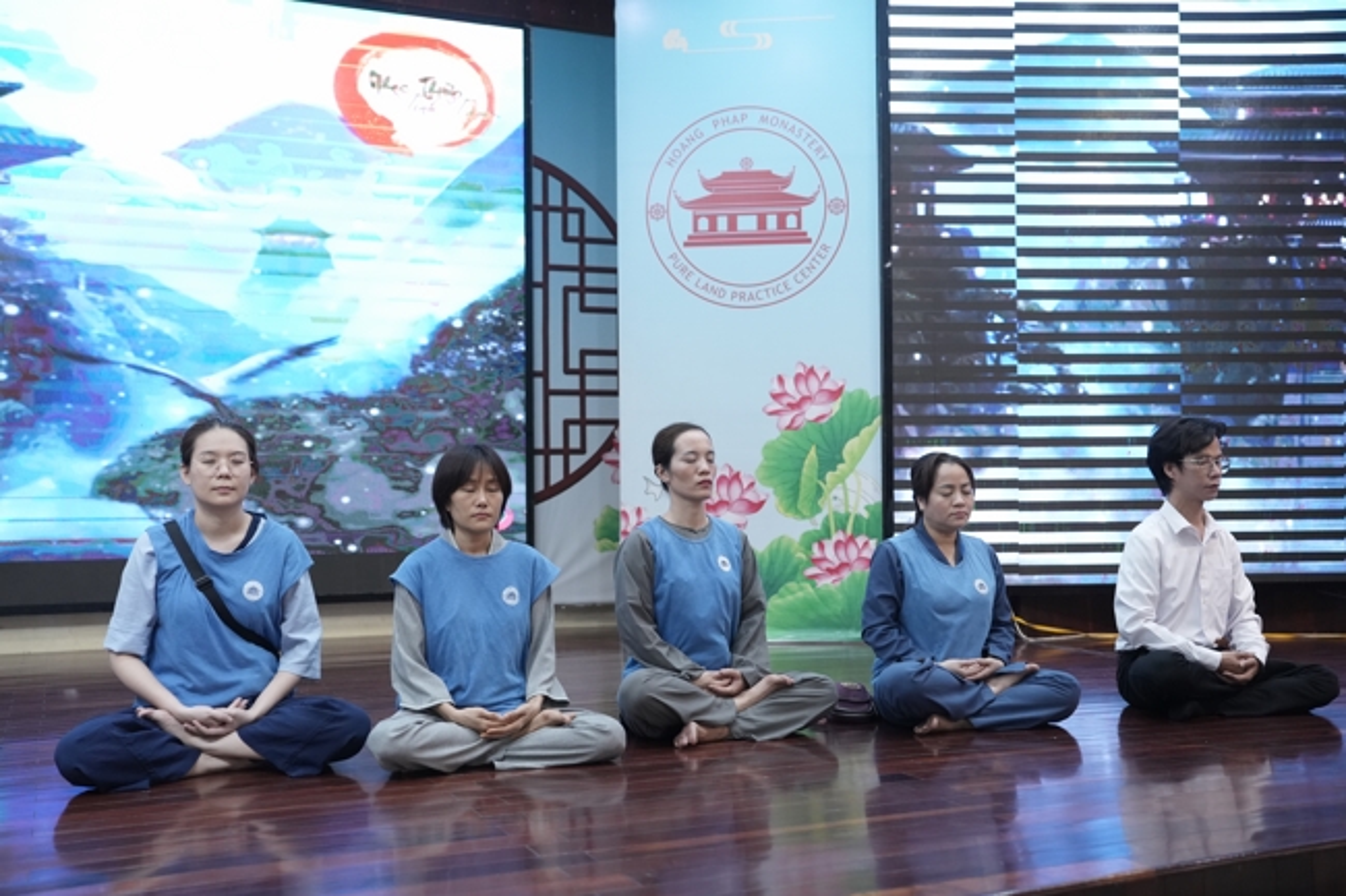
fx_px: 1420
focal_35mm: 38
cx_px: 673
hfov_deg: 50.7
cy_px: 448
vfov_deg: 35.0
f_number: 2.8
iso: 4000
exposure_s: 1/320
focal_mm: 38
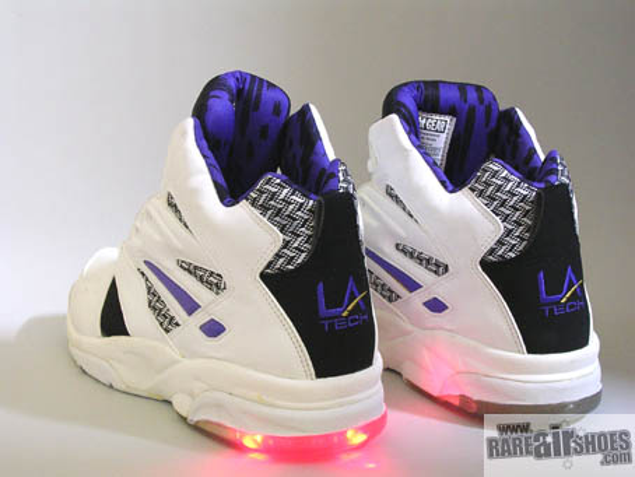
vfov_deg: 24.4
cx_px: 318
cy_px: 238
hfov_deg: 32.2
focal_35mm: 60
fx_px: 1101
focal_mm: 9.1
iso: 400
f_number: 3.4
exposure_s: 1/2.5
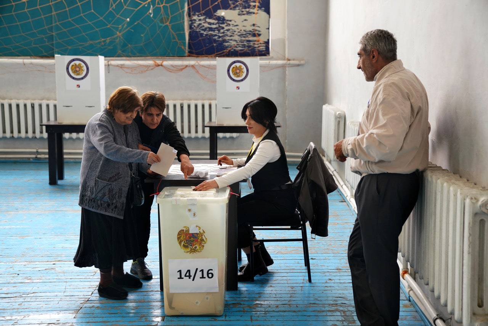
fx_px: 705
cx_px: 244
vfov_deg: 26.0
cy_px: 163
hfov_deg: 38.2
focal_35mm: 52
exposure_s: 1/100
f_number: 3.2
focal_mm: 52
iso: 1000
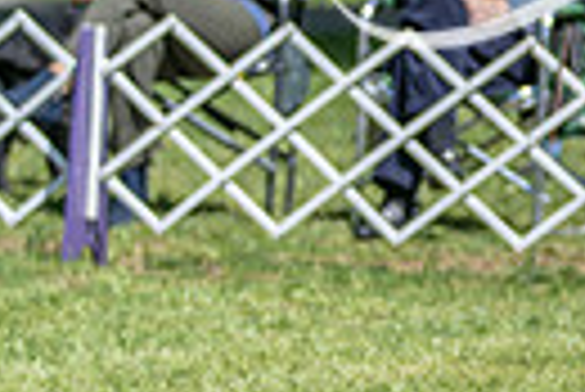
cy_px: 128
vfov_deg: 3.4
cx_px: 972
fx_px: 6523
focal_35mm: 401
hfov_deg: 5.1
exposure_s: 1/1000
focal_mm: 90
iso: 160
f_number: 4
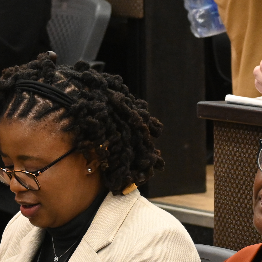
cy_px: 191
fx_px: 2415
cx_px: 90
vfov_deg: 6.2
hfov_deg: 6.2
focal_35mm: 282
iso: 2500
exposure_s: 1/125
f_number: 4.5
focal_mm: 58
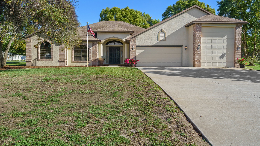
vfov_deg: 41.4
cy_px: 63
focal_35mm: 28
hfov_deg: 67.9
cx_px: 132
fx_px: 193
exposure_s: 1/1000
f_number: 8
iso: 320
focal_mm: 26
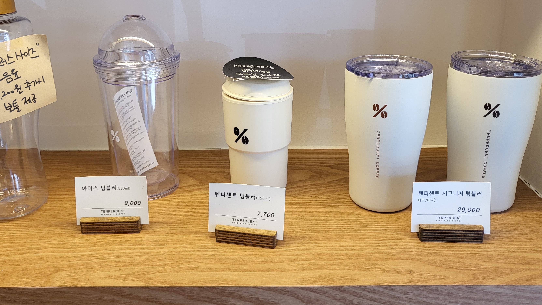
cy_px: 101
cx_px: 266
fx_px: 489
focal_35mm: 34
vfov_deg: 34.3
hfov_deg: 58.0
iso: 50
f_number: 1.8
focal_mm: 4.25
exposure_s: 1/120
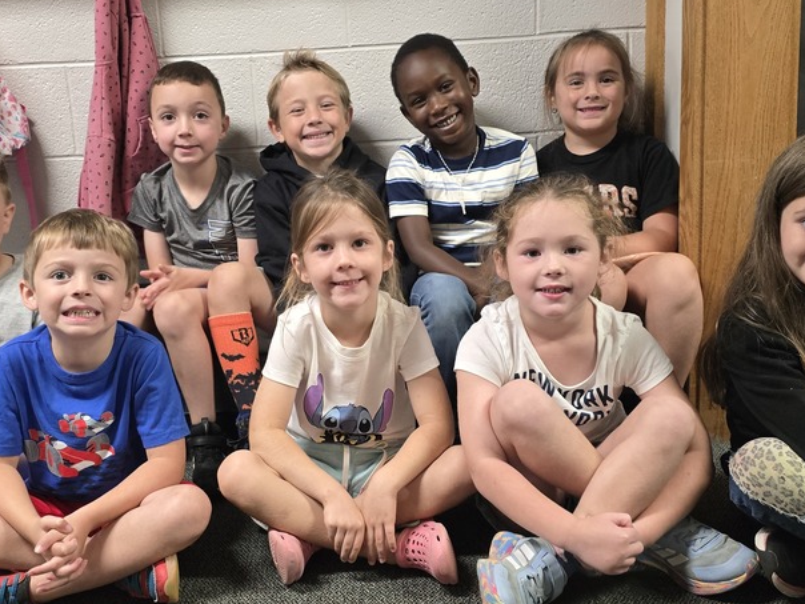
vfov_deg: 36.8
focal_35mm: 39
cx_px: 371
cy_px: 305
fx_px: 907
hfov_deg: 47.8
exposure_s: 1/120
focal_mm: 6.3
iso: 1000
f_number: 1.7
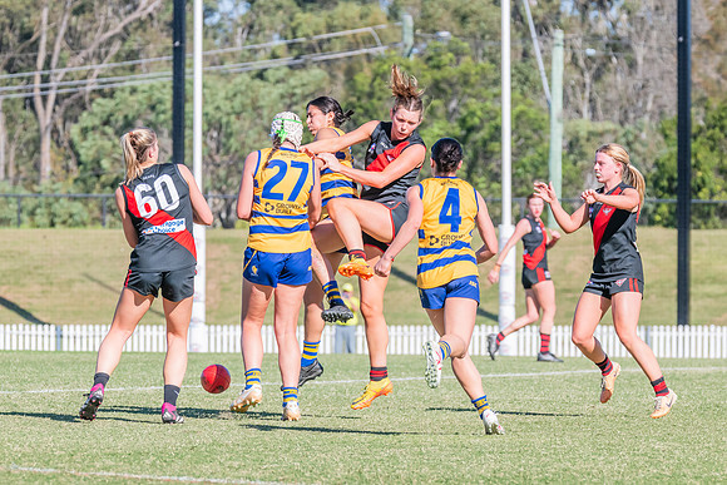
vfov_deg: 3.8
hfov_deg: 5.6
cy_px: 185
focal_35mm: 366
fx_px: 7386
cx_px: 353
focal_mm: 270
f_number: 10
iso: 800
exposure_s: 1/1250
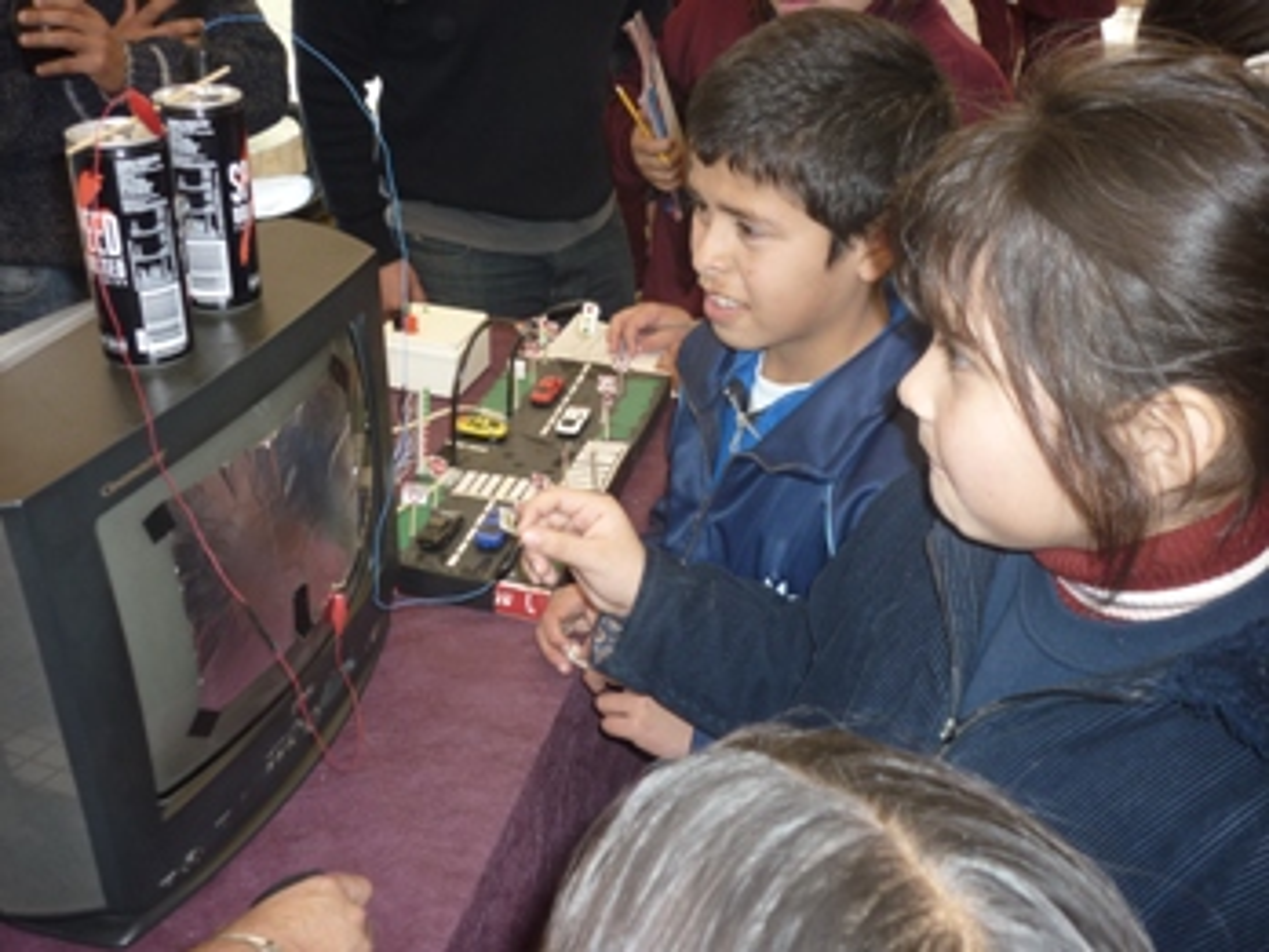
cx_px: 634
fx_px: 1210
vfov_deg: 42.9
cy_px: 476
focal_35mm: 33
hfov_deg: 55.4
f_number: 2.8
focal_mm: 5.5
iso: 100
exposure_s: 1/160
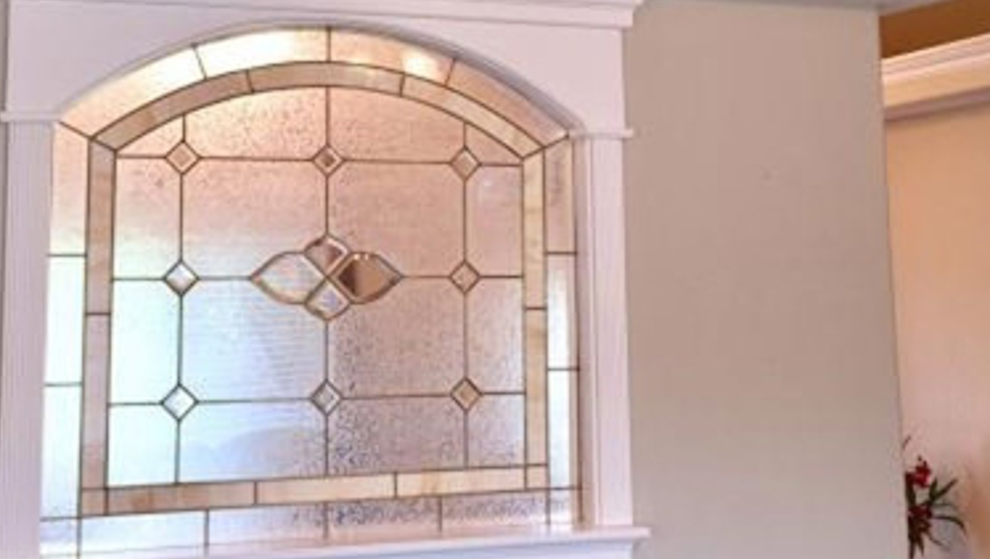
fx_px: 1419
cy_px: 101
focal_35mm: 54
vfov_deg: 21.9
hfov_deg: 38.4
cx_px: 421
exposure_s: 1/31
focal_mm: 4.15
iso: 32
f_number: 2.2
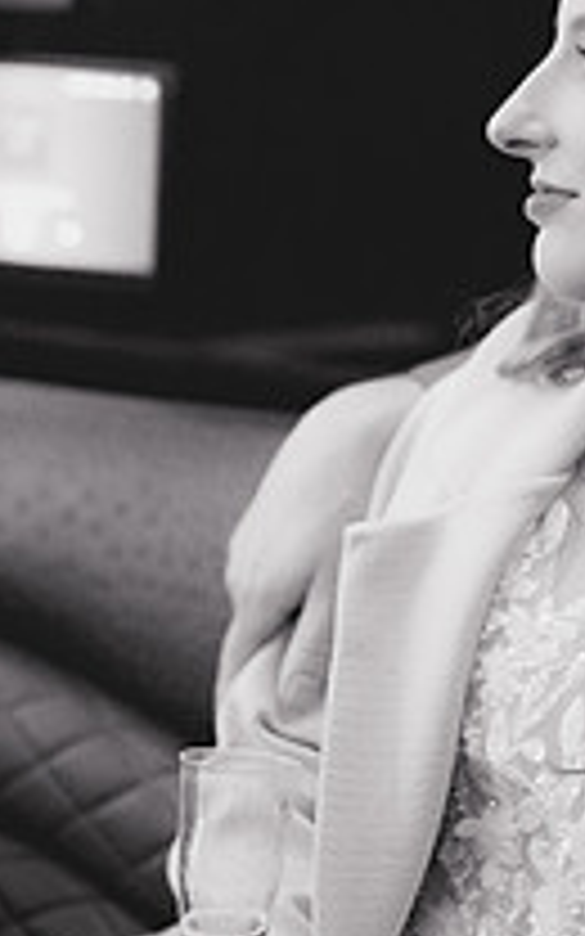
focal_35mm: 109
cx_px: 454
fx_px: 2780
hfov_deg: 12.0
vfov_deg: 18.9
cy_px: 178
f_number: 1.4
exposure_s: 1/500
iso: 4000
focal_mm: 35
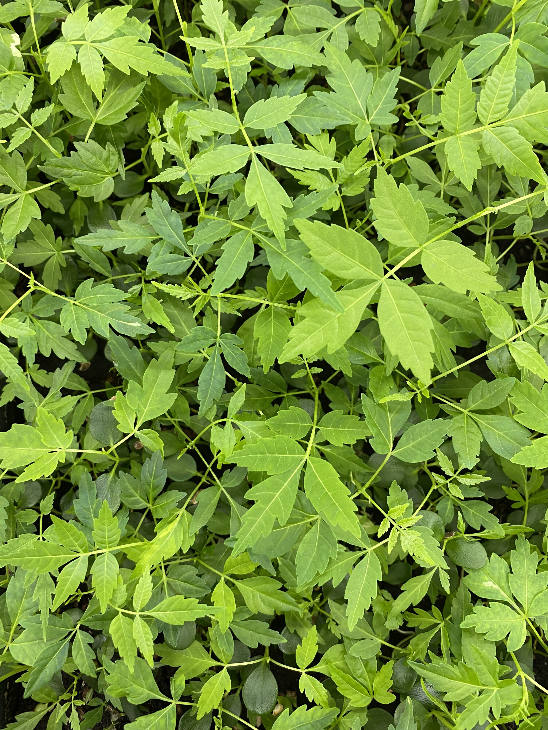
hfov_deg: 53.1
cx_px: 274
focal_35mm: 26
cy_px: 365
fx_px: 549
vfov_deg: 67.3
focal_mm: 4.25
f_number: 1.8
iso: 80
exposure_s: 1/50
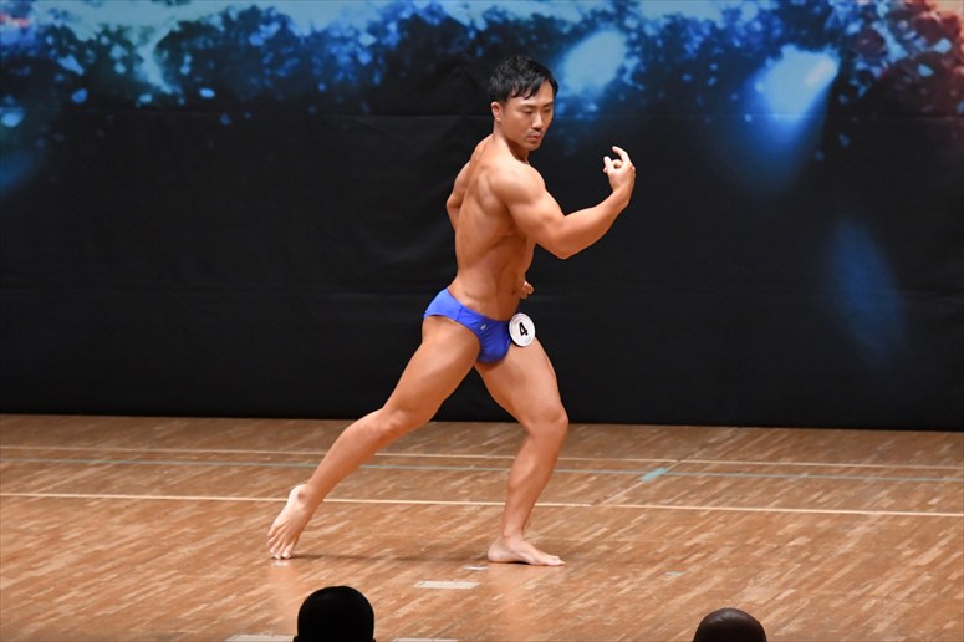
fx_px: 7628
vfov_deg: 4.8
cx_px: 482
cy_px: 321
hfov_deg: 7.2
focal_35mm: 285
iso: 6400
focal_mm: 190
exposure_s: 1/400
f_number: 5.6
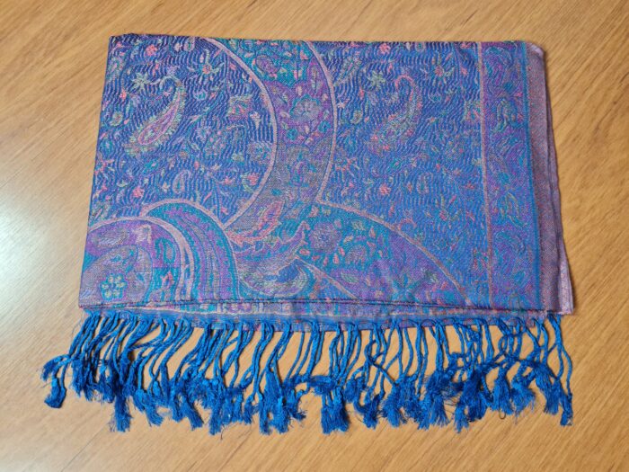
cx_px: 314
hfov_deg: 67.3
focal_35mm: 26
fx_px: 472
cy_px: 236
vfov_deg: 53.1
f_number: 1.8
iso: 200
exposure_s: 1/40
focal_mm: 5.4
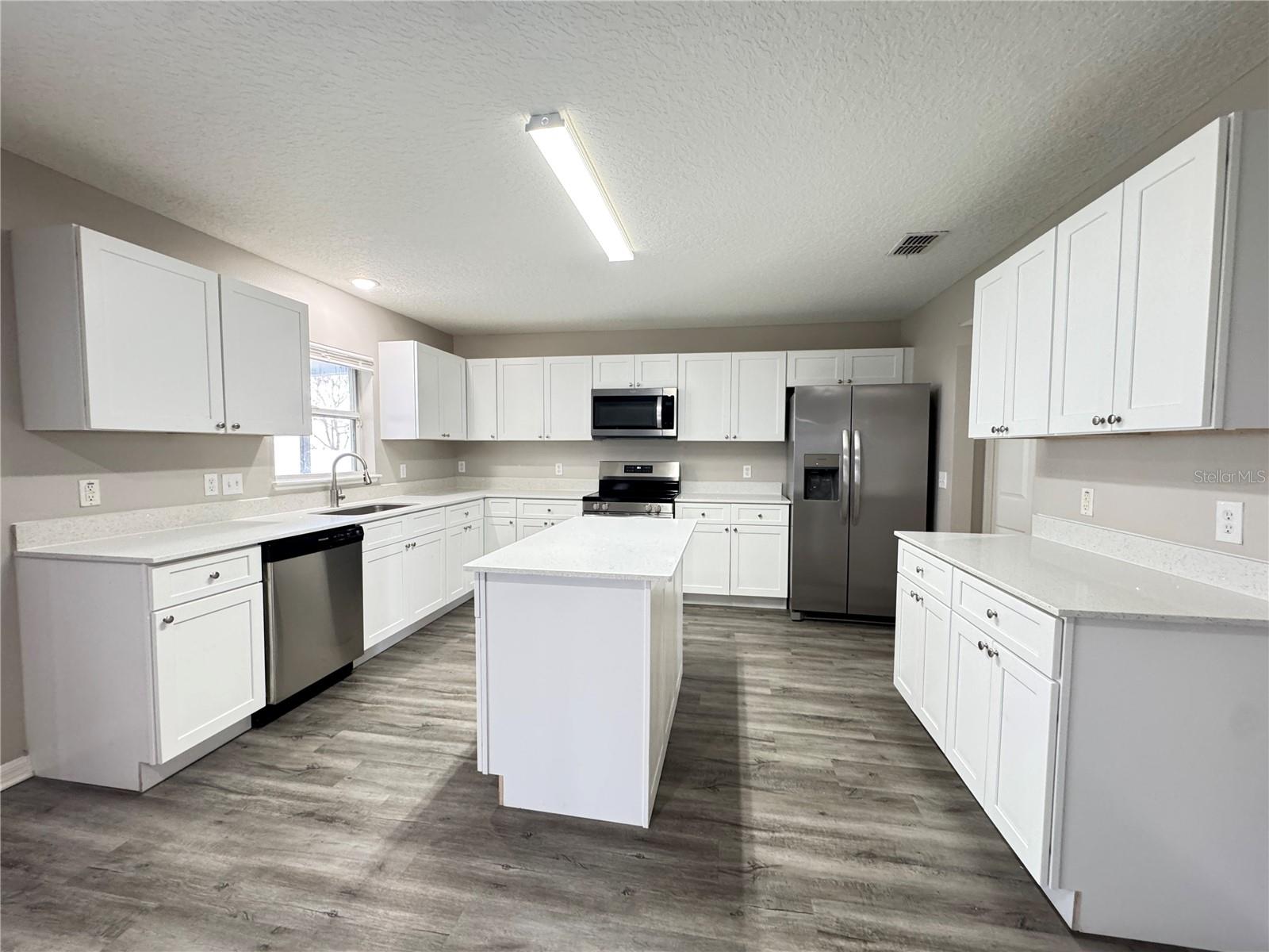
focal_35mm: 14
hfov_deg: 102.1
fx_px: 513
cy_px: 476
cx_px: 634
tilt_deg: -4.0
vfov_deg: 85.7
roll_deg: -0.2
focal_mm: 2.22
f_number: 2.2
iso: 400
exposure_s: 1/60
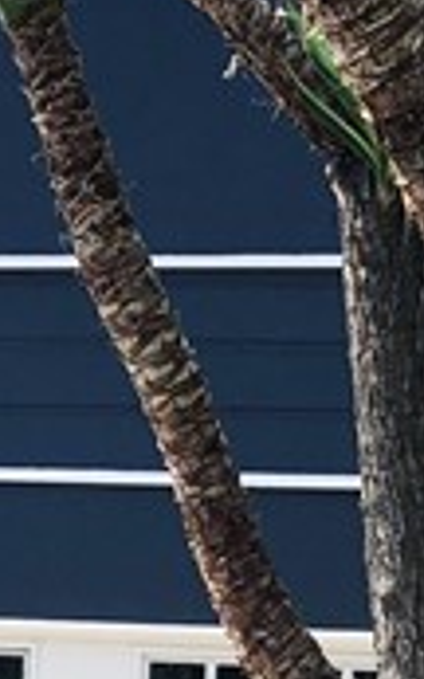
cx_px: -228
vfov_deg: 11.8
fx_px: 3257
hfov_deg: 7.3
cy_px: 703
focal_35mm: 176
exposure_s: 1/1412
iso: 20
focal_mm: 3.99
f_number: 1.8
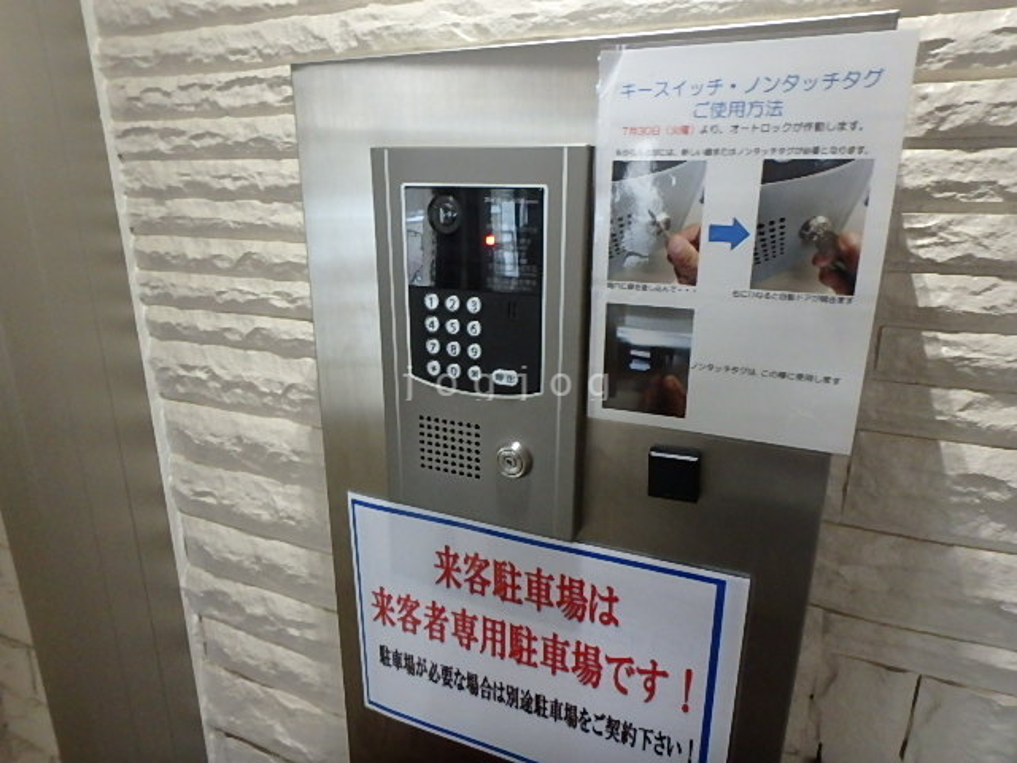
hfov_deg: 79.0
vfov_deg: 63.4
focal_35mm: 21
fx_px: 617
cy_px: 382
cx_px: 508
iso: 800
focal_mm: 3.7
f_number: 3.5
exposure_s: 1/25
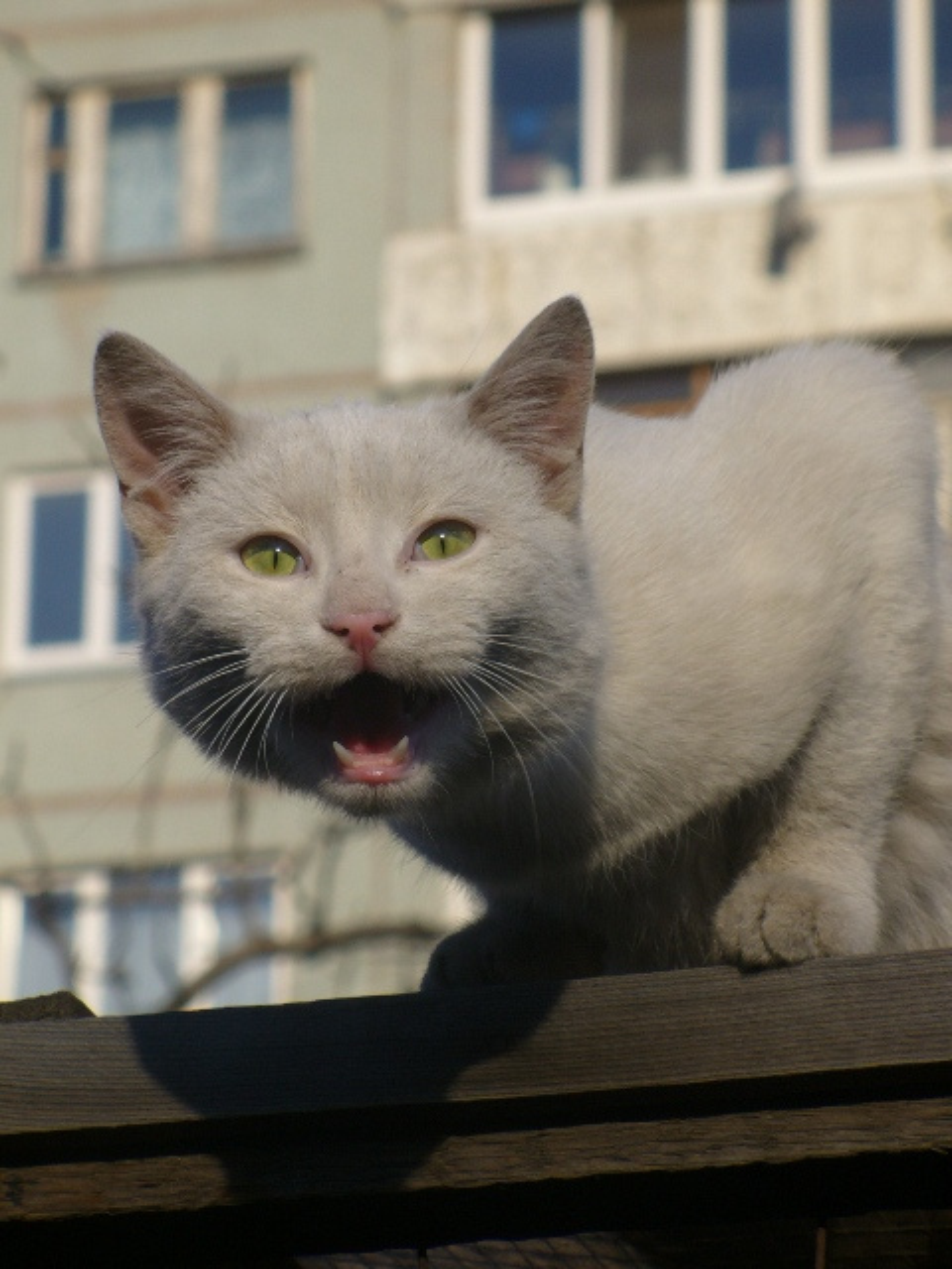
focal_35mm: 222
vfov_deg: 8.9
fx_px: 8141
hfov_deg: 6.7
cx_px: 476
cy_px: 634
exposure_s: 1/160
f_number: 9
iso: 64
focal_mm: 36.6
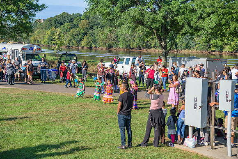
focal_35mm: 65
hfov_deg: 31.0
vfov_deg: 20.9
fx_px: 430
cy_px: 80
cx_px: 119
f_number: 4
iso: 64
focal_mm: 65
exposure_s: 1/200
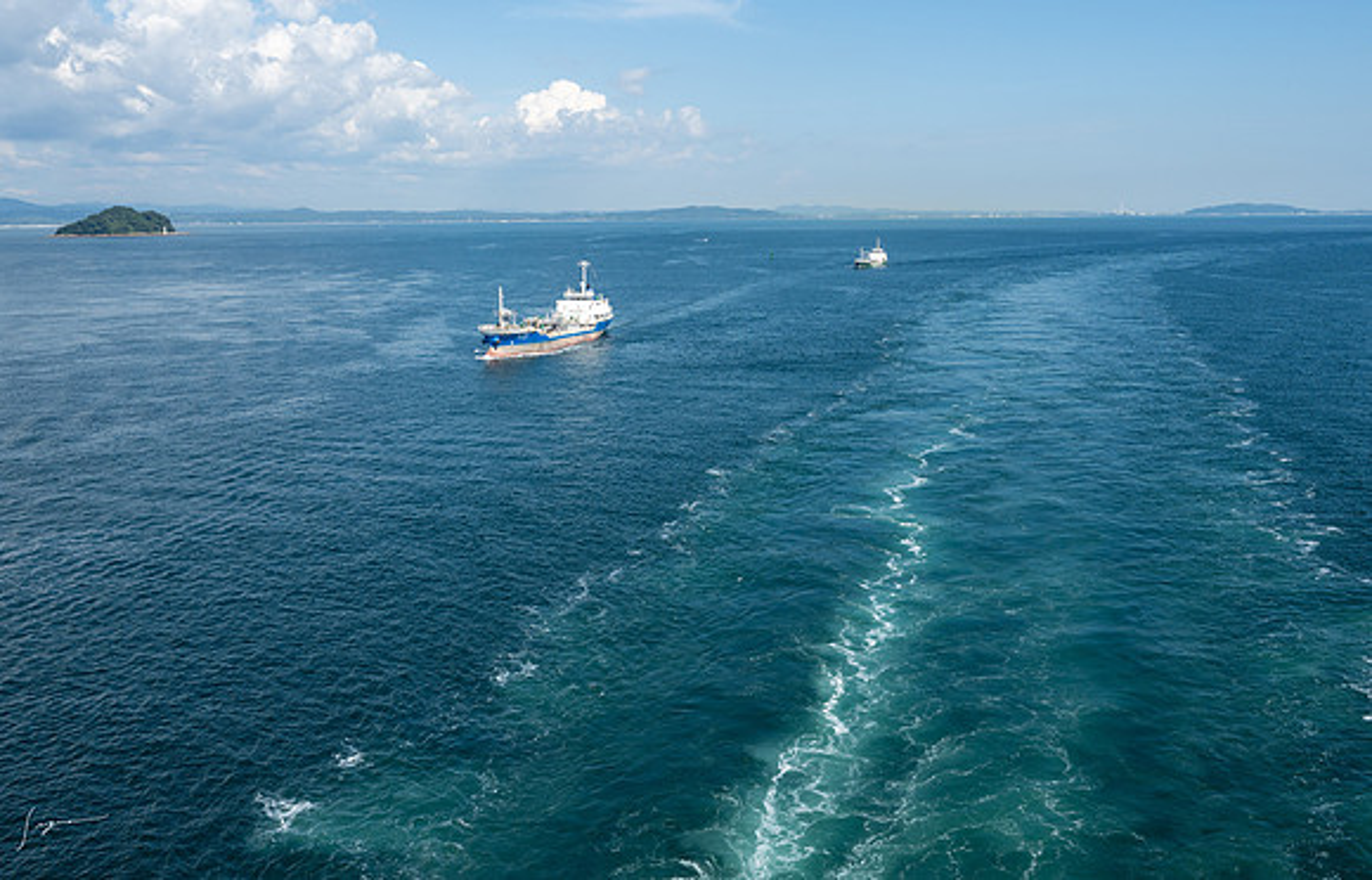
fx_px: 1269
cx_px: 773
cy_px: 346
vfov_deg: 38.1
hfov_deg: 56.6
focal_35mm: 34
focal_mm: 24
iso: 140
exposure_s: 1/500
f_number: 8
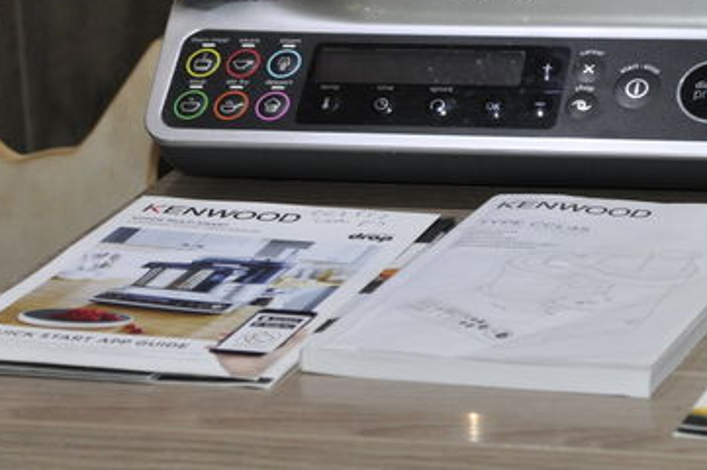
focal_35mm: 145
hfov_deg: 13.8
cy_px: 27
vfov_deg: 9.4
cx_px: 795
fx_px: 2853
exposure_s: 1/60
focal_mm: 35
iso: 800
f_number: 4.5
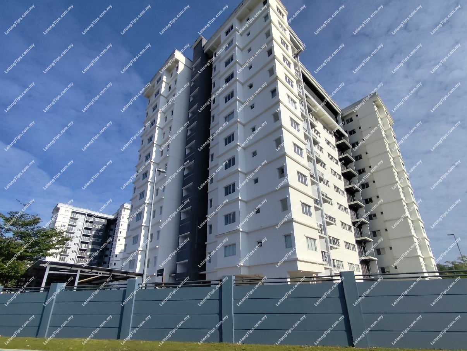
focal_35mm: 16
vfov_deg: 78.1
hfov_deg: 94.5
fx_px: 216
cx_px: 234
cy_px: 176
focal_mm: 1.65
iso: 50
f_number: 2.2
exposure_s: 1/3399
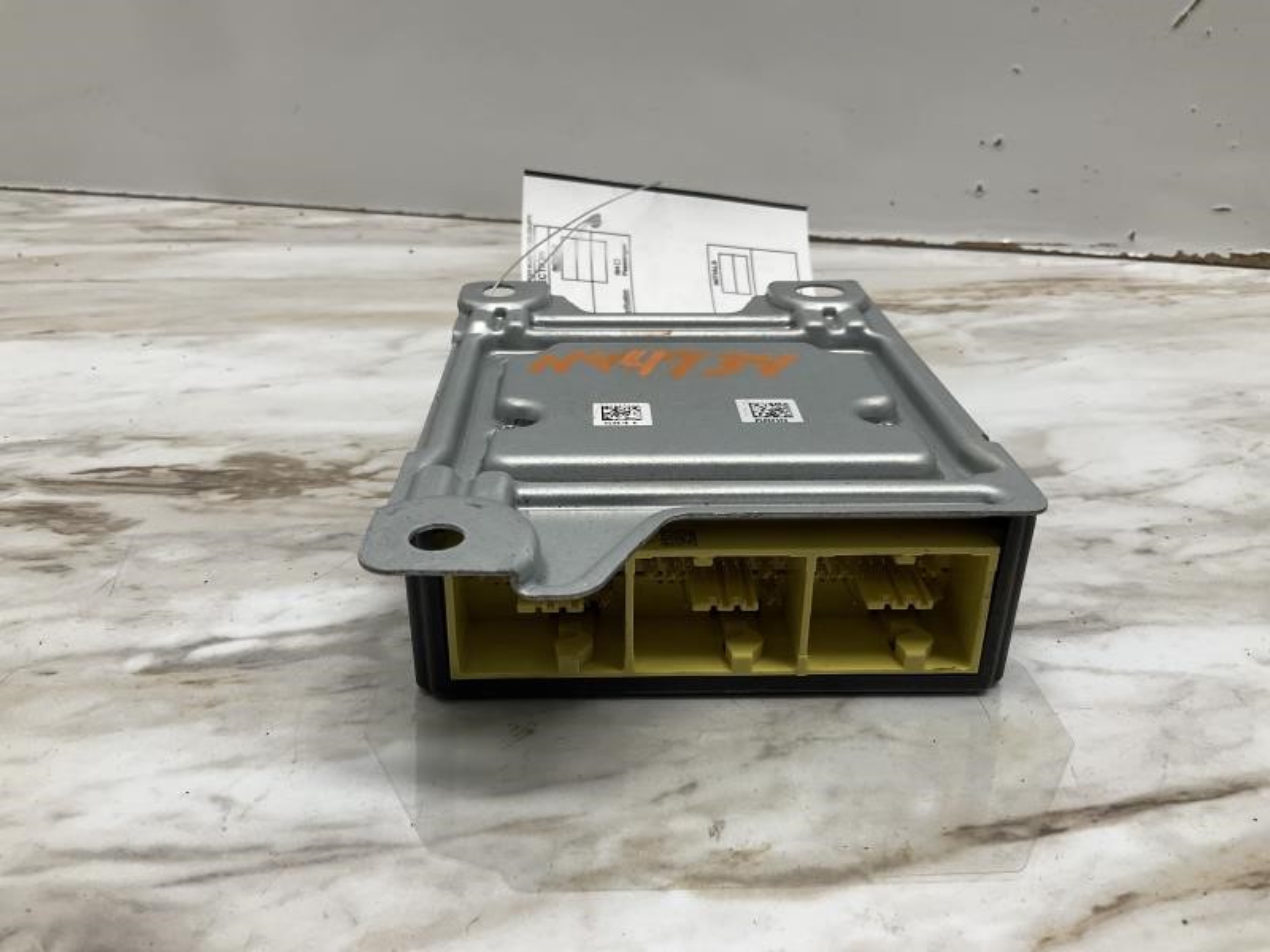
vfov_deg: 48.2
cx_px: 635
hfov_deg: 61.7
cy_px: 476
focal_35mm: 29
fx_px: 1064
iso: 25
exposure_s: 1/540
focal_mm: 3
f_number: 1.8
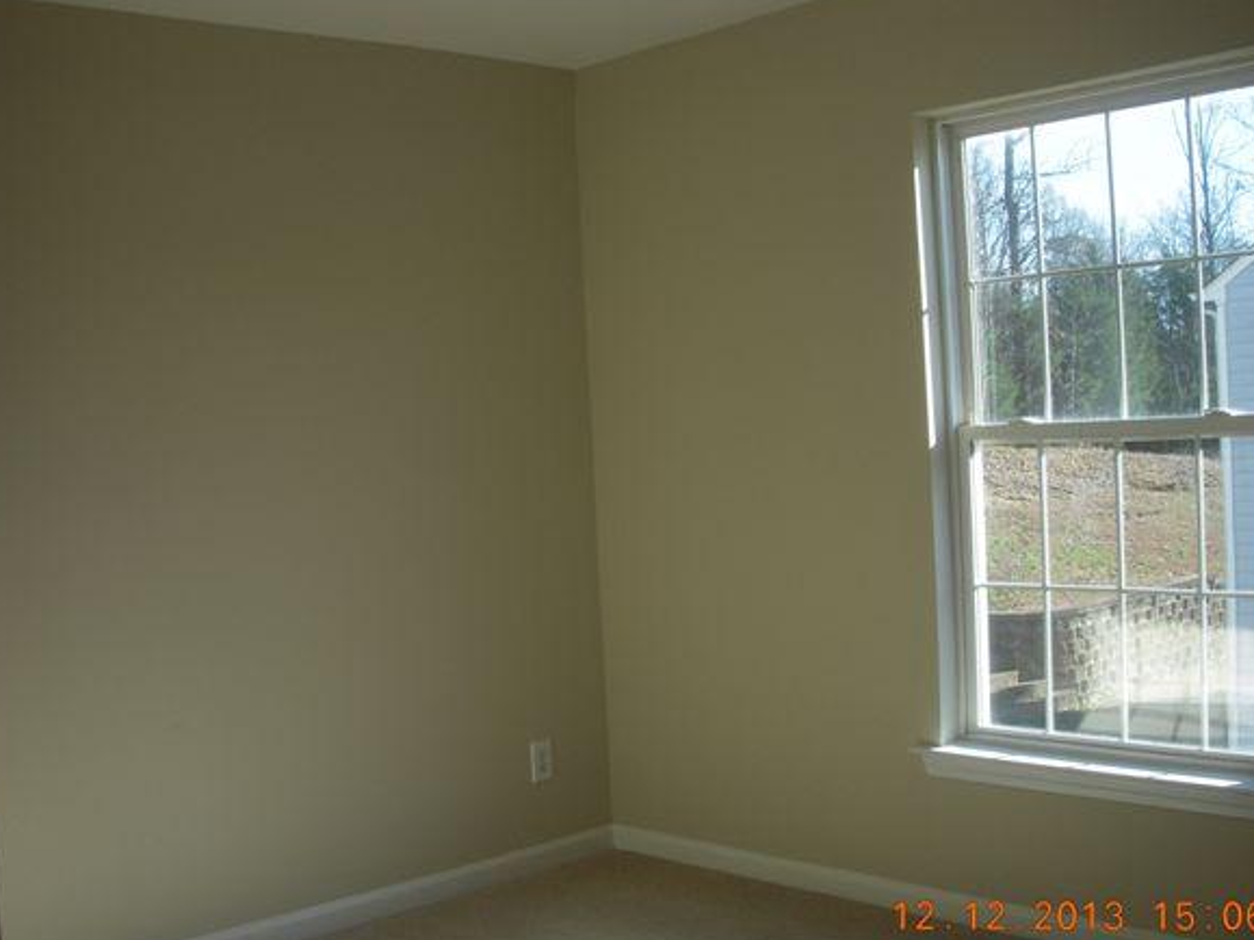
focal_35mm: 42
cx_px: 630
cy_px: 502
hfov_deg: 44.8
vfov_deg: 34.3
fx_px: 1521
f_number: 3.3
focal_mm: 6.3
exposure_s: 1/250
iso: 100
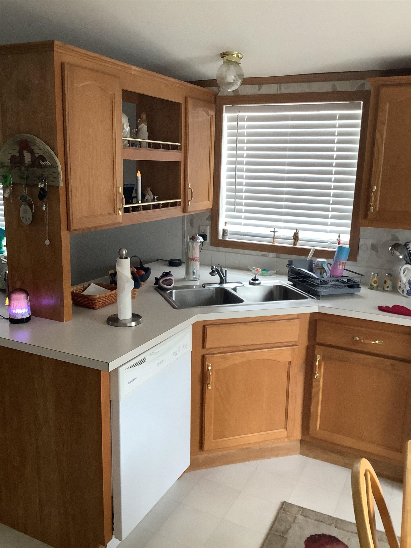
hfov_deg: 45.4
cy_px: 274
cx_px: 206
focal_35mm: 31
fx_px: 491
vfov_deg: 58.4
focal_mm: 3.3
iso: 160
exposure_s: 1/60
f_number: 2.4
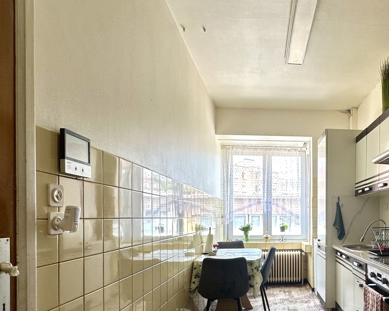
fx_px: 322
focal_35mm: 28
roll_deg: +0.1
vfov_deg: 50.1
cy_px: 220
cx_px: 304
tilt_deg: -0.4
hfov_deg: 58.1
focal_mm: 2.22
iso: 64
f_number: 2.2
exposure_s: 1/99
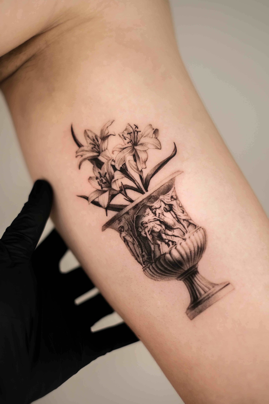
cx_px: 134
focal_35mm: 53
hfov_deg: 25.5
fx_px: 594
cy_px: 202
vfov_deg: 37.5
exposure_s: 1/500
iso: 160
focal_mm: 35
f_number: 1.8
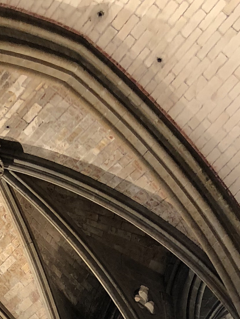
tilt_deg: +30.8
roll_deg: -0.3
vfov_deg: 16.6
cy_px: 530
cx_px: -32
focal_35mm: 103
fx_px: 952
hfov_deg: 14.0
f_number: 1.8
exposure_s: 1/17
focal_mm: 4
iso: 64
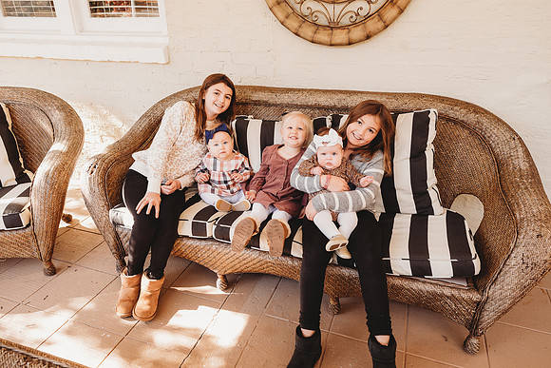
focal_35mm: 24
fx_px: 367
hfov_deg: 73.7
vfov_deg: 53.2
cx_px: 276
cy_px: 184
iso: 400
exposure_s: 1/100
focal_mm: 24
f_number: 4.5
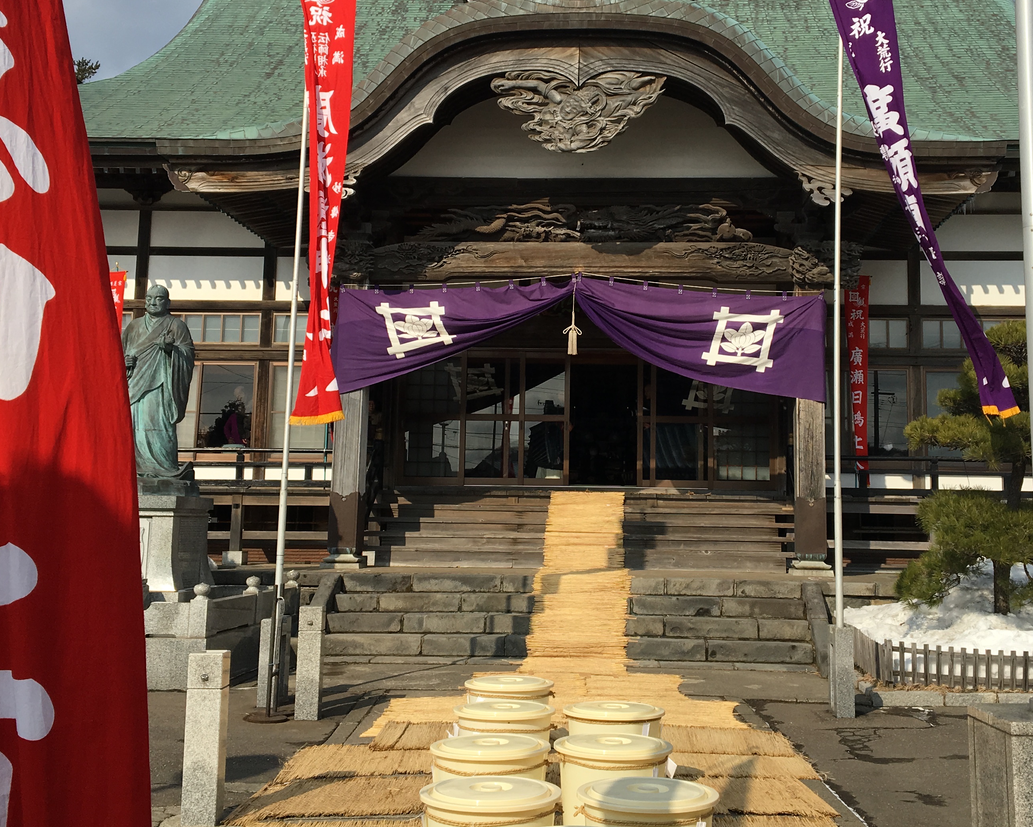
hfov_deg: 41.9
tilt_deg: +8.2
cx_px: 577
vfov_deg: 34.0
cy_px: 324
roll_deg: -1.2
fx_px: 1345
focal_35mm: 44
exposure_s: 1/2137
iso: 25
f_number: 2.2
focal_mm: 4.15
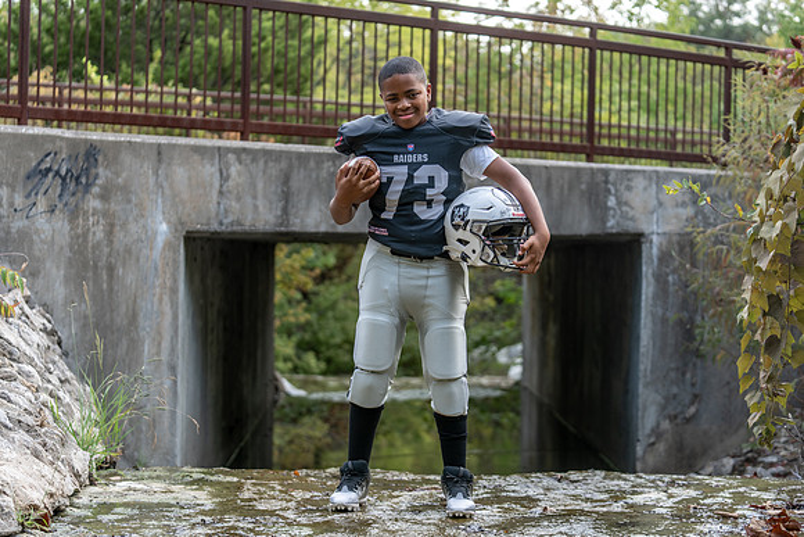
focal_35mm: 70
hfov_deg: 28.8
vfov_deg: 19.5
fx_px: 1564
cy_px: 268
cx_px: 402
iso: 160
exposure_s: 1/320
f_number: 2.8
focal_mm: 70
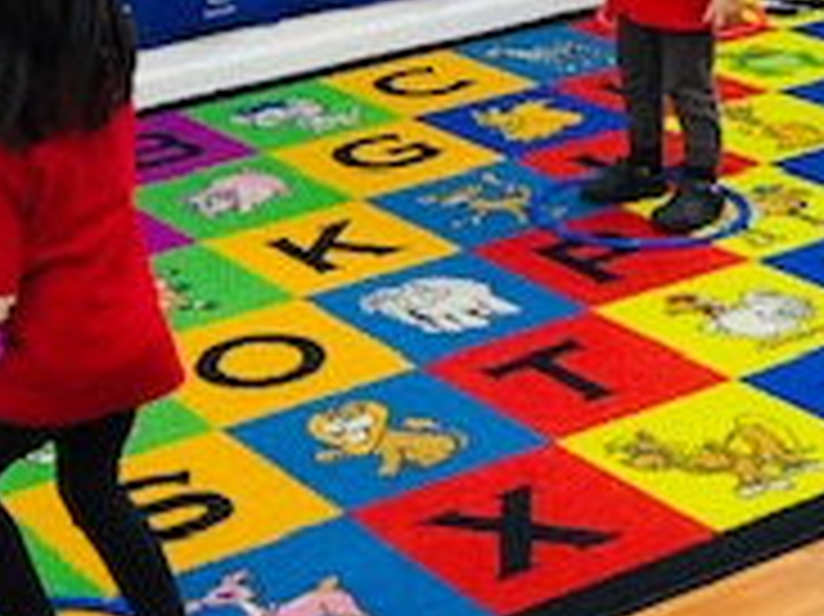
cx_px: 279
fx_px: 2331
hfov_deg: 20.0
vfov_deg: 14.4
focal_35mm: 98
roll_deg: +3.3
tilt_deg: -9.4
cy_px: -193
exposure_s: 1/30
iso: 40
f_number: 1.8
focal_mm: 3.99
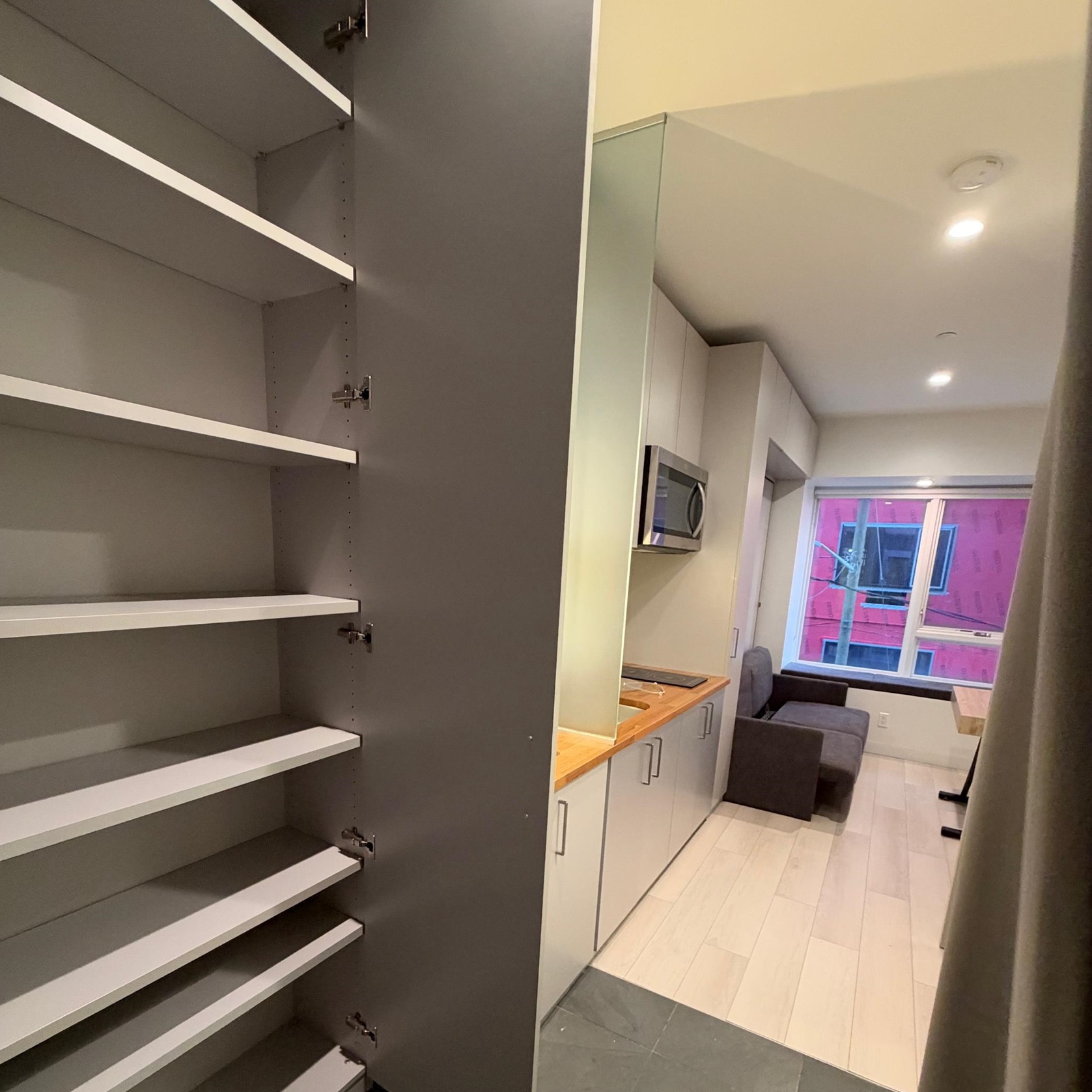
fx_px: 607
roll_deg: -1.2
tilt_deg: -10.5
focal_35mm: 17
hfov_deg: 84.0
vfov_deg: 82.3
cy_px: 688
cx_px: 560
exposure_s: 1/60
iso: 500
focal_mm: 2.22
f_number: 2.2
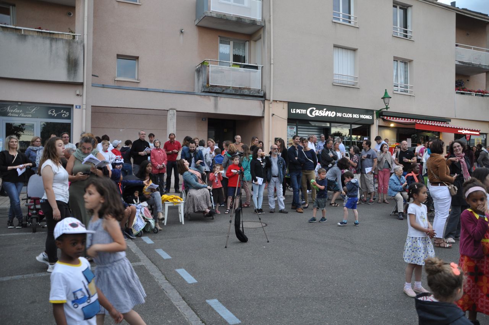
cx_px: 244
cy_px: 162
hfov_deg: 67.4
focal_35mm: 27
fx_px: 366
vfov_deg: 47.8
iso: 450
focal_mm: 18
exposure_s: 1/60
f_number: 4
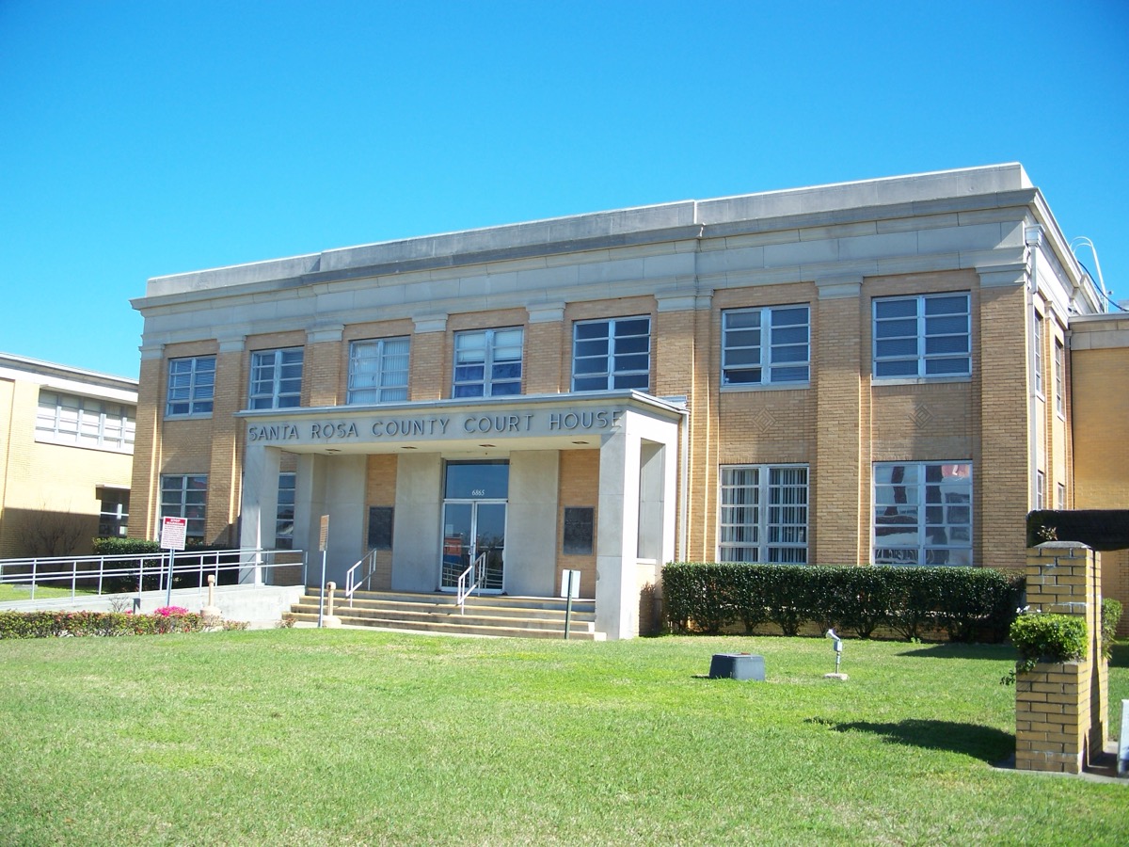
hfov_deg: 50.1
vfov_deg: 38.7
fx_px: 1207
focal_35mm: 37
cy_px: 424
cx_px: 564
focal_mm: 7.8
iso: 64
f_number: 2.8
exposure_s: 1/500
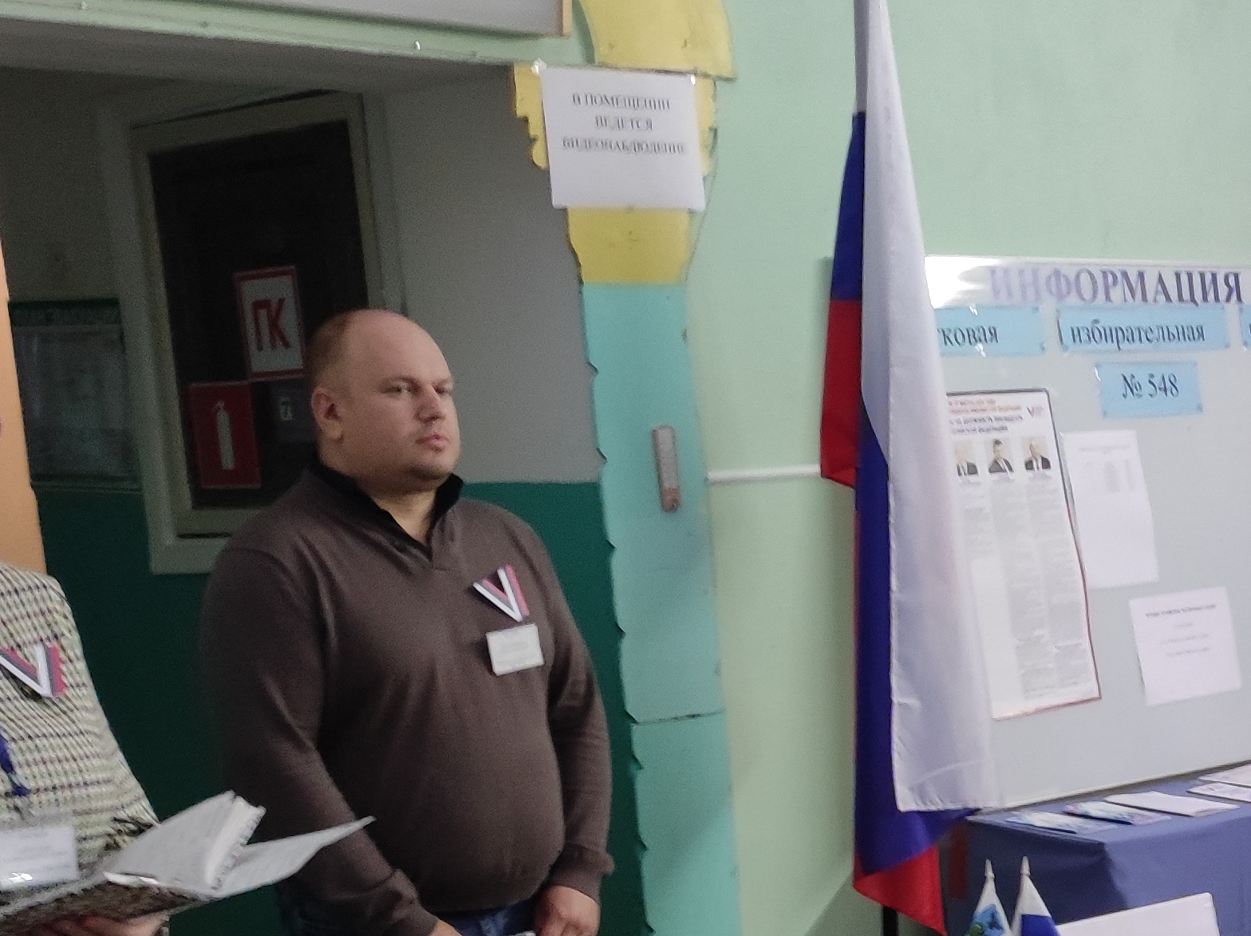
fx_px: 2672
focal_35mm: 74
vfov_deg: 19.2
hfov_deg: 24.4
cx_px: 1408
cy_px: 990
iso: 549
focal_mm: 4.7
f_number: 1.79
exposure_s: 1/33
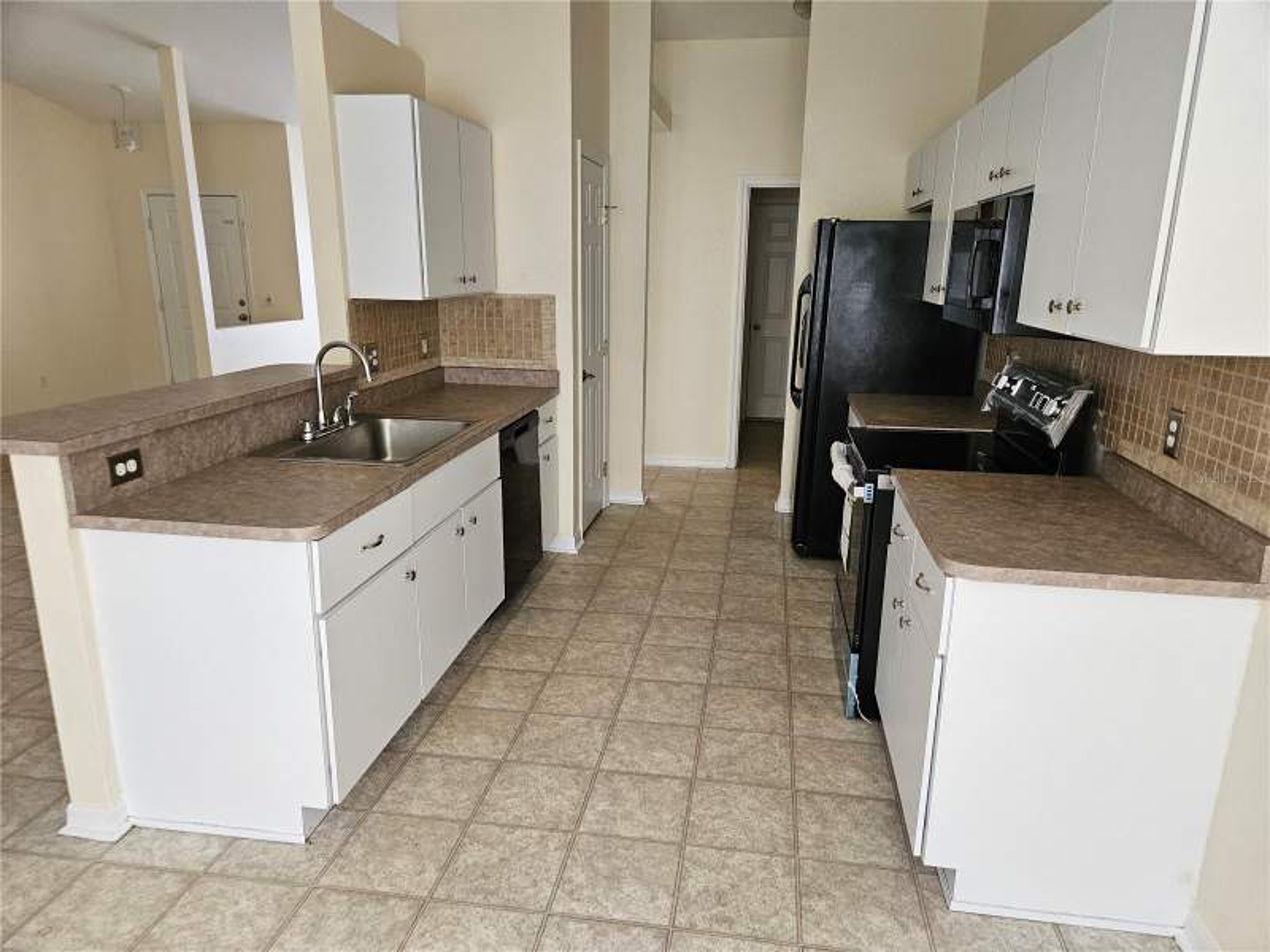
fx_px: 844
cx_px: 635
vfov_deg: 58.9
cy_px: 476
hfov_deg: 73.9
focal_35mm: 23
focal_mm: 5.4
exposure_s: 1/120
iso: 250
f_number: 1.8
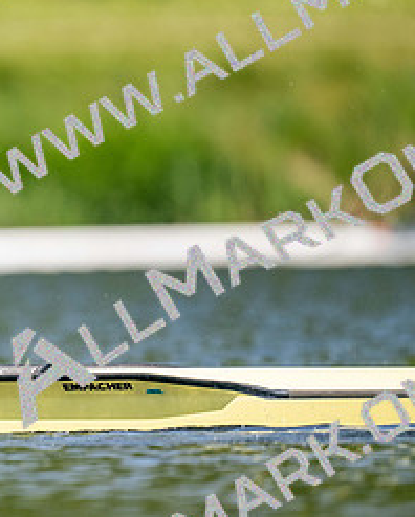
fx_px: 20241
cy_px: 229
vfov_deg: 1.5
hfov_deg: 1.2
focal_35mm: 1320
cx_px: -168
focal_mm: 600
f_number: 4
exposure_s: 1/2500
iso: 280
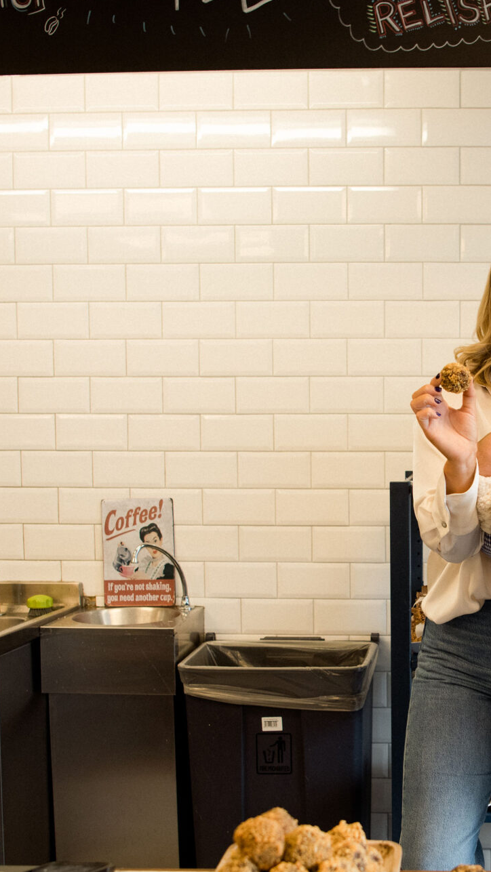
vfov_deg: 41.1
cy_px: 531
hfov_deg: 23.3
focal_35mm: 50
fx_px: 1157
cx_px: 453
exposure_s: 1/160
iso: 640
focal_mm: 24
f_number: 2.8
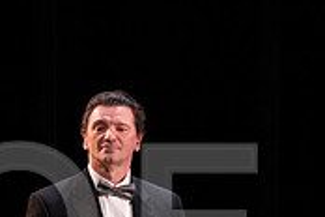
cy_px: 233
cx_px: -191
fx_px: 12033
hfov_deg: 1.5
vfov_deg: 1.0
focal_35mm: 1333
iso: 12800
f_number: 8
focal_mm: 400
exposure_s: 1/320
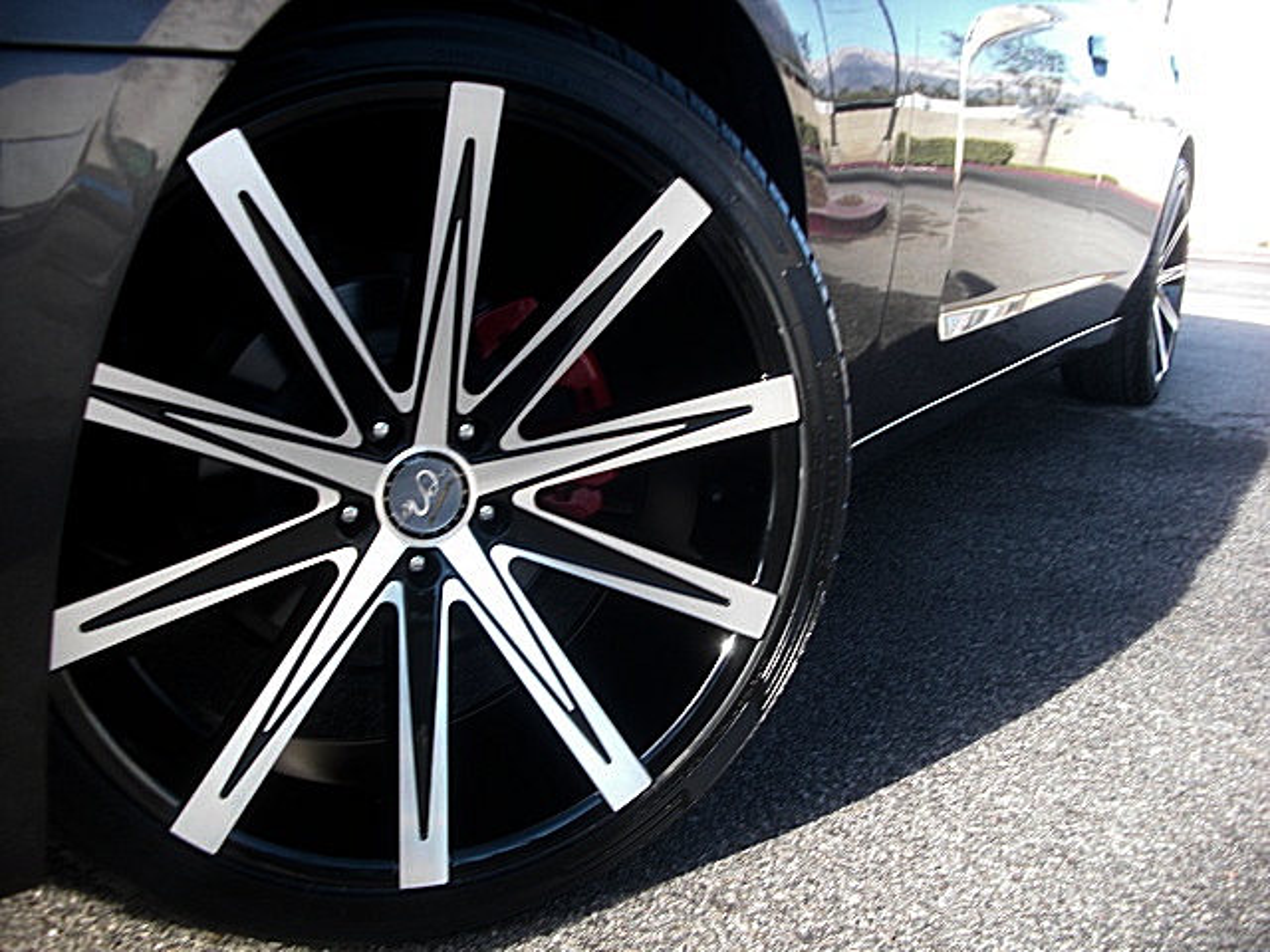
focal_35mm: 36
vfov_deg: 39.7
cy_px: 476
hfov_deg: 51.4
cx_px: 635
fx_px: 1321
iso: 50
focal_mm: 6.3
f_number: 2.8
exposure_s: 1/80
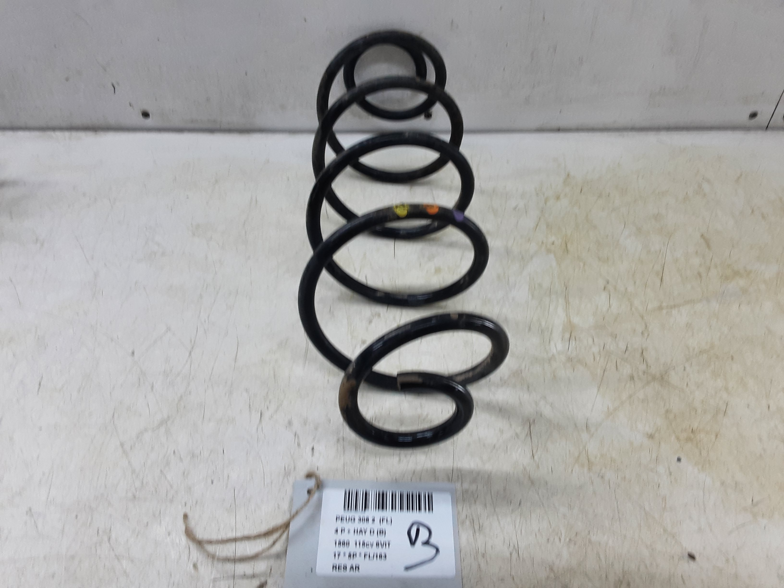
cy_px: 294
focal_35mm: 27
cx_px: 392
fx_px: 612
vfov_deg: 51.4
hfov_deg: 65.3
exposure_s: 1/50
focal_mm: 2.91
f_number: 1.9
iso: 80
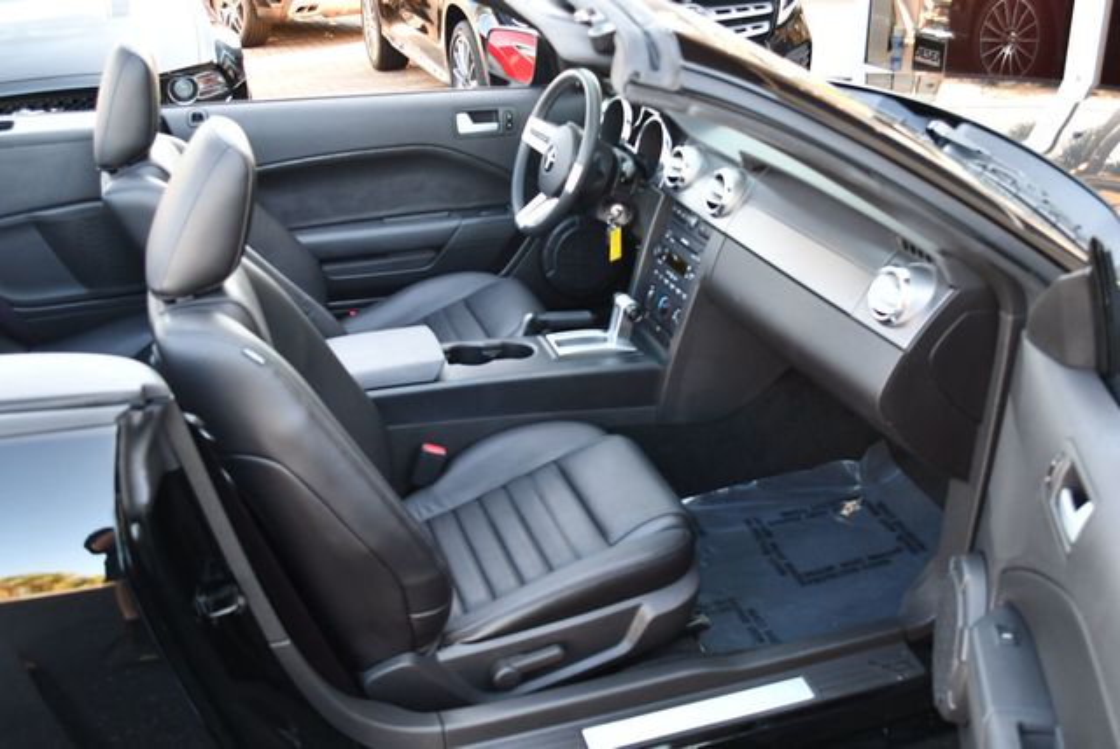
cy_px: 374
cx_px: 560
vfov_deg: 36.9
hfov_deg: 53.1
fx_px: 1121
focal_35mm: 36
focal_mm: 18
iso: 800
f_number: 3.5
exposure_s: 1/200
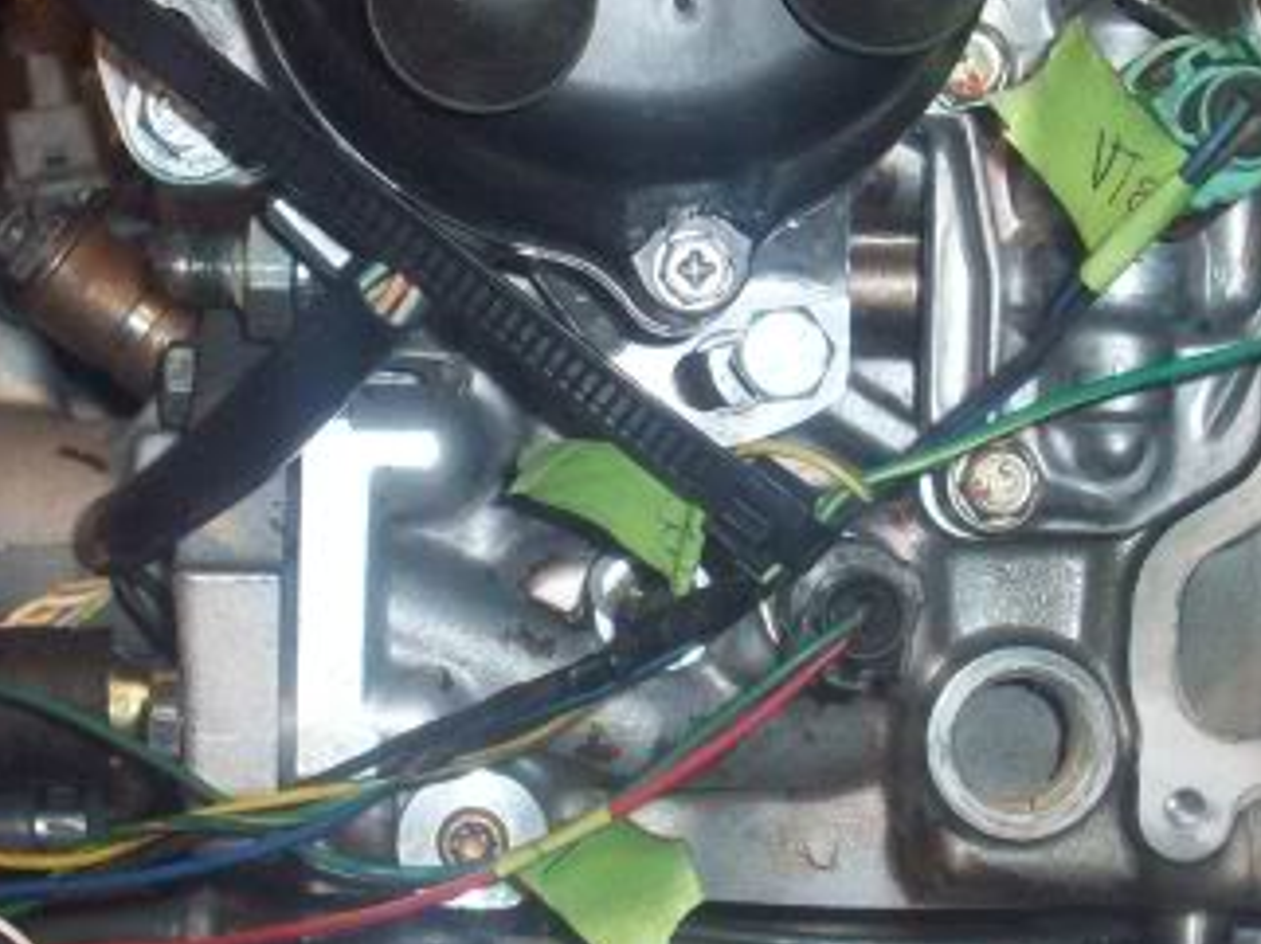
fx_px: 3349
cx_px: 674
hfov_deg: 21.3
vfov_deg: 16.0
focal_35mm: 92
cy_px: 544
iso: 160
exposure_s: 1/64
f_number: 2.8
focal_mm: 6.2
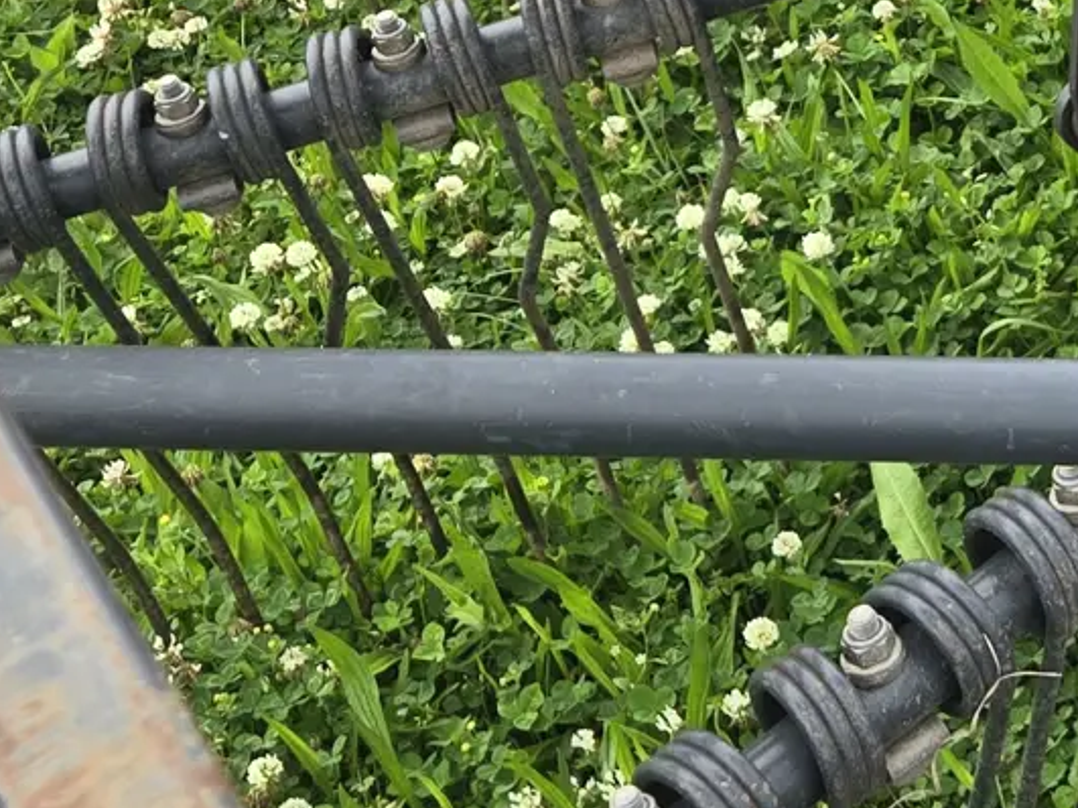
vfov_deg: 13.8
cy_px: -197
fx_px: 3238
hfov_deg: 17.0
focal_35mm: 104
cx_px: 1648
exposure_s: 1/609
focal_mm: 5.4
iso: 25
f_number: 1.8
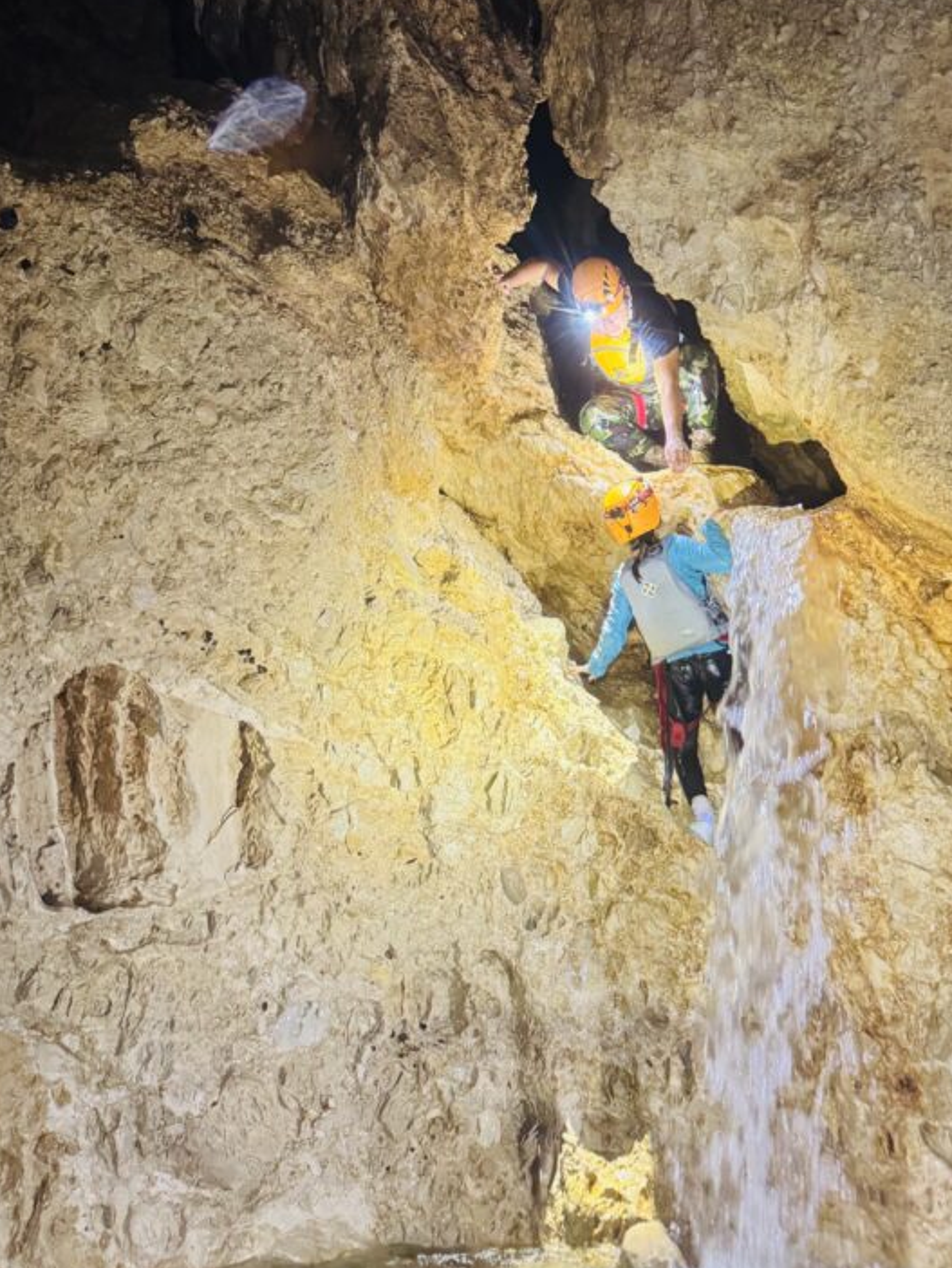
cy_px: 468
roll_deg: -1.7
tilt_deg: +20.5
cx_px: 562
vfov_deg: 52.0
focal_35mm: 35
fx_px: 1283
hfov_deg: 40.6
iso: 500
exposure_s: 1/60
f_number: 1.78
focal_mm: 6.76
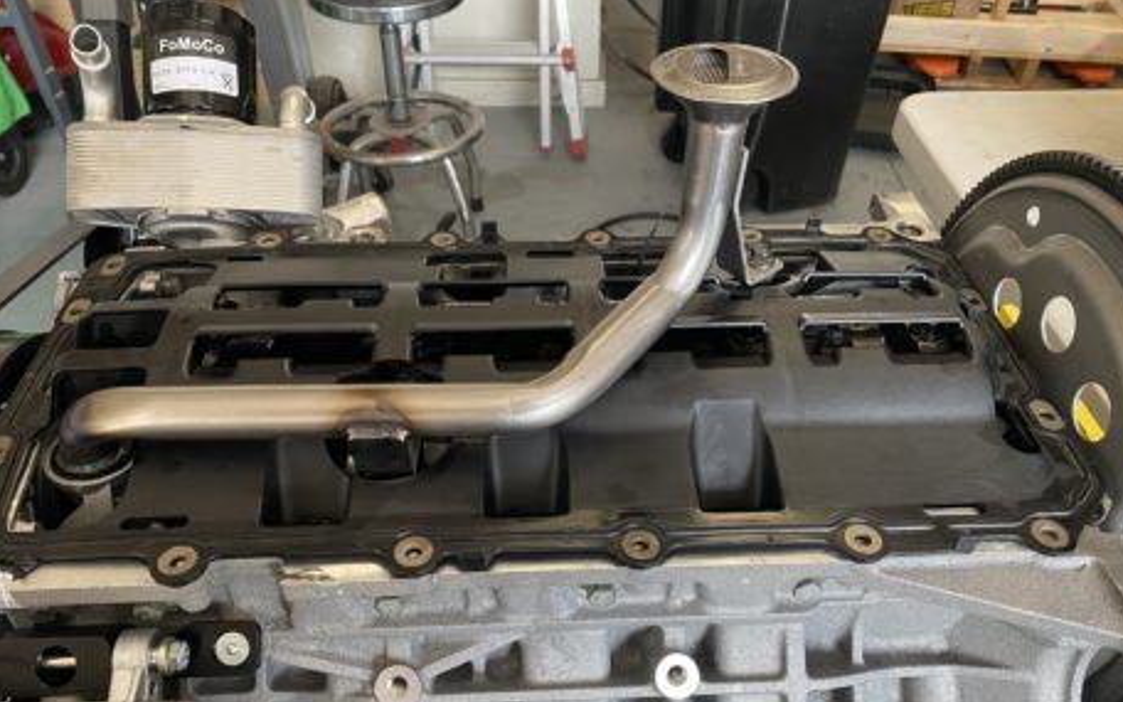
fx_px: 857
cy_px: 424
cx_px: 568
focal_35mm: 28
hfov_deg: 66.5
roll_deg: +2.2
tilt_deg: -40.5
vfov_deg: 44.3
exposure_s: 1/60
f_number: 1.8
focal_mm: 4.25
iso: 100
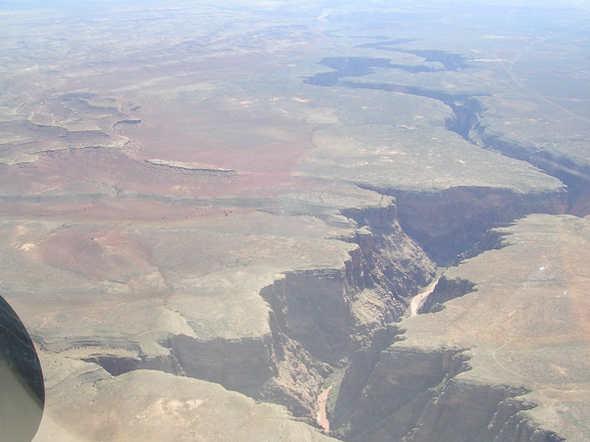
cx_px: 283
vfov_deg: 35.1
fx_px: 699
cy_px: 221
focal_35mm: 41
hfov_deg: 45.8
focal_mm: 5.8
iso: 50
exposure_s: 1/170
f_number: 5.6
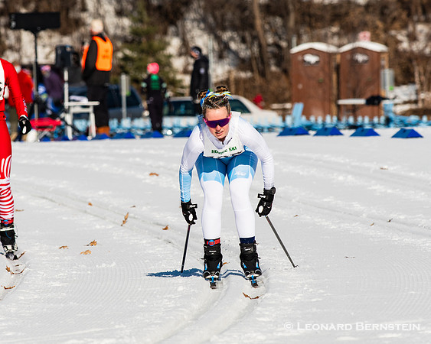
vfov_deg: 2.8
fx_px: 7058
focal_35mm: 554
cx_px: 149
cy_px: 156
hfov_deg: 3.5
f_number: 8
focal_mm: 300
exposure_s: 1/2000
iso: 400
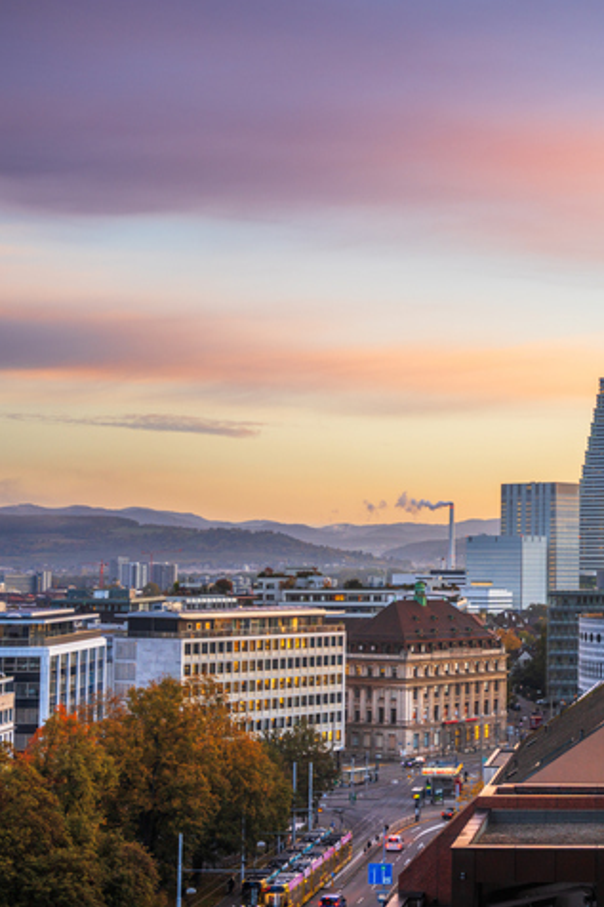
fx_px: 1763
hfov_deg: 18.8
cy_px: 454
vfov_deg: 28.9
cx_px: 640
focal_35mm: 70
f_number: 4
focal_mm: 46
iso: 100
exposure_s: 1/30
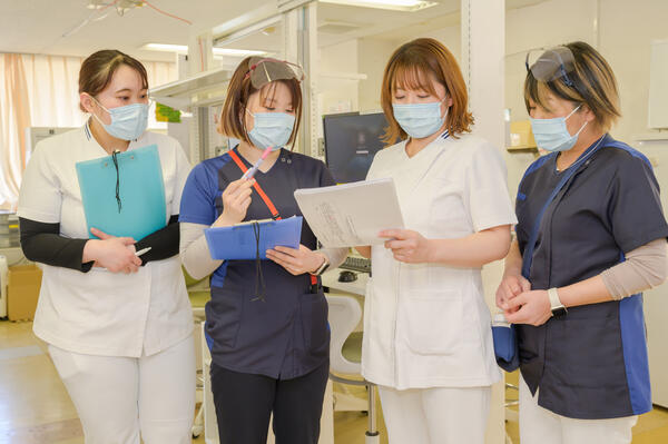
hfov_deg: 55.8
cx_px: 334
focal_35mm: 34
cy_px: 222
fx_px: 630
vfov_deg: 38.8
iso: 800
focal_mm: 34
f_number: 5.6
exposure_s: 1/100
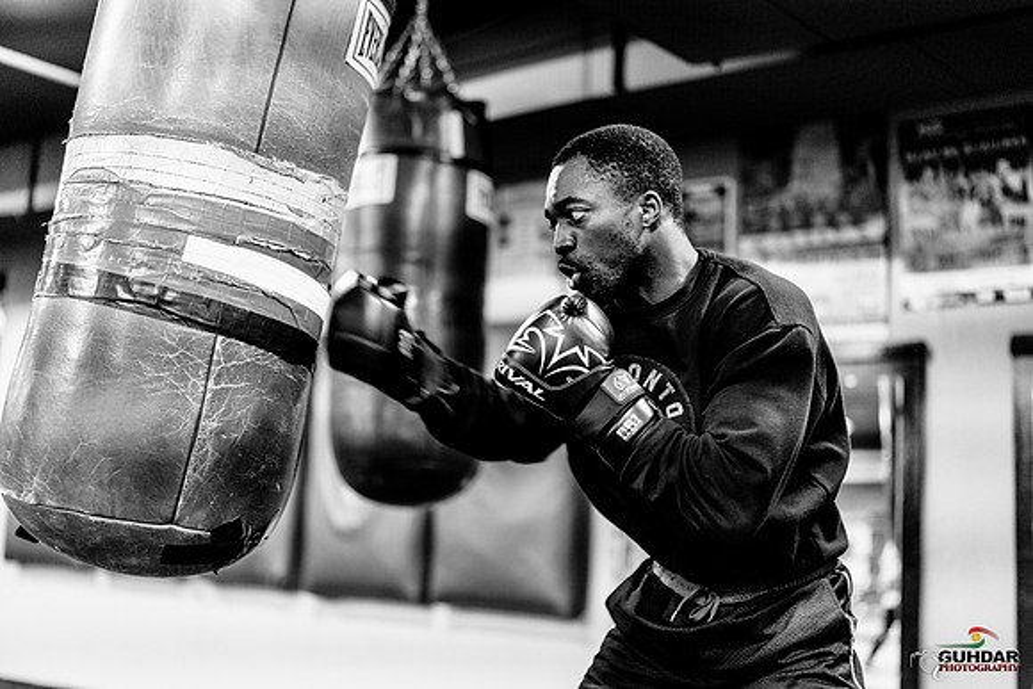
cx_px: 516
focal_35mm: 50
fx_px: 1435
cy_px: 344
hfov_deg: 39.6
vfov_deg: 27.0
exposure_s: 1/250
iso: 1600
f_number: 1.4
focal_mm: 50
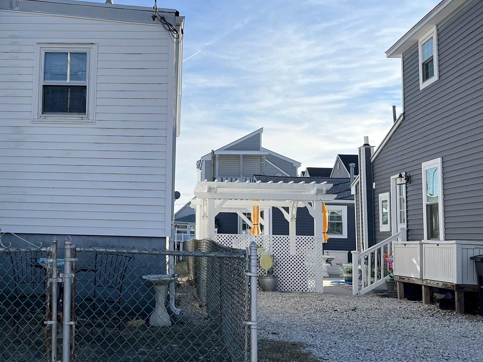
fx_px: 726
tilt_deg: +6.6
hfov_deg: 35.9
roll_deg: -2.4
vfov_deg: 28.0
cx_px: 112
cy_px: 144
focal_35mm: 52
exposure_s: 1/4310
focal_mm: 5.1
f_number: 1.6
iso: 50
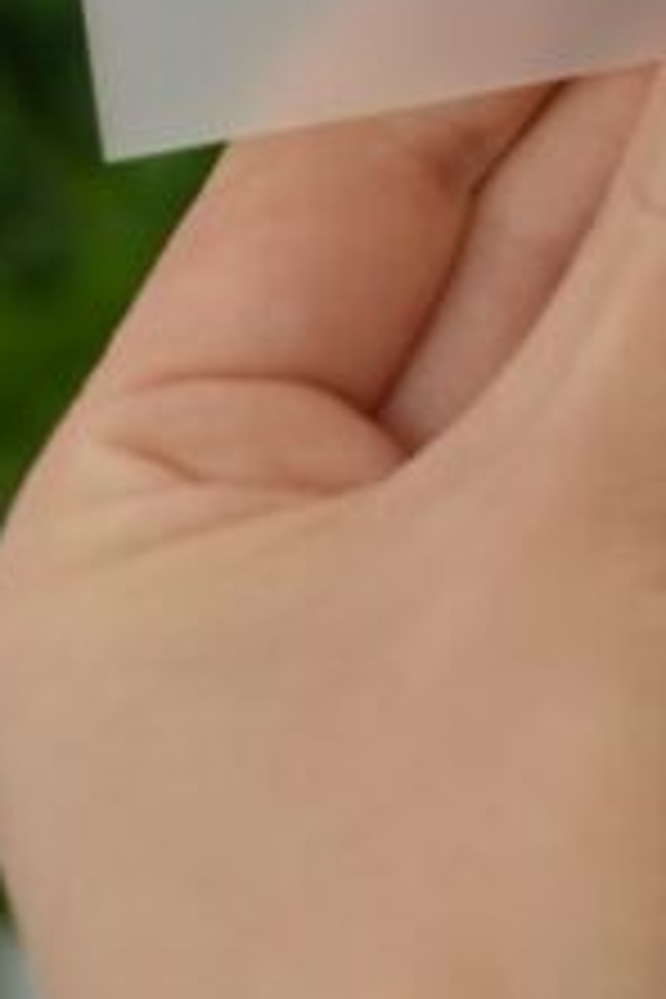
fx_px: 5383
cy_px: -1282
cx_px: 1125
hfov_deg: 6.9
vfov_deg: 9.6
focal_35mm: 194
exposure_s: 1/20
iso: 320
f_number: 5.6
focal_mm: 42
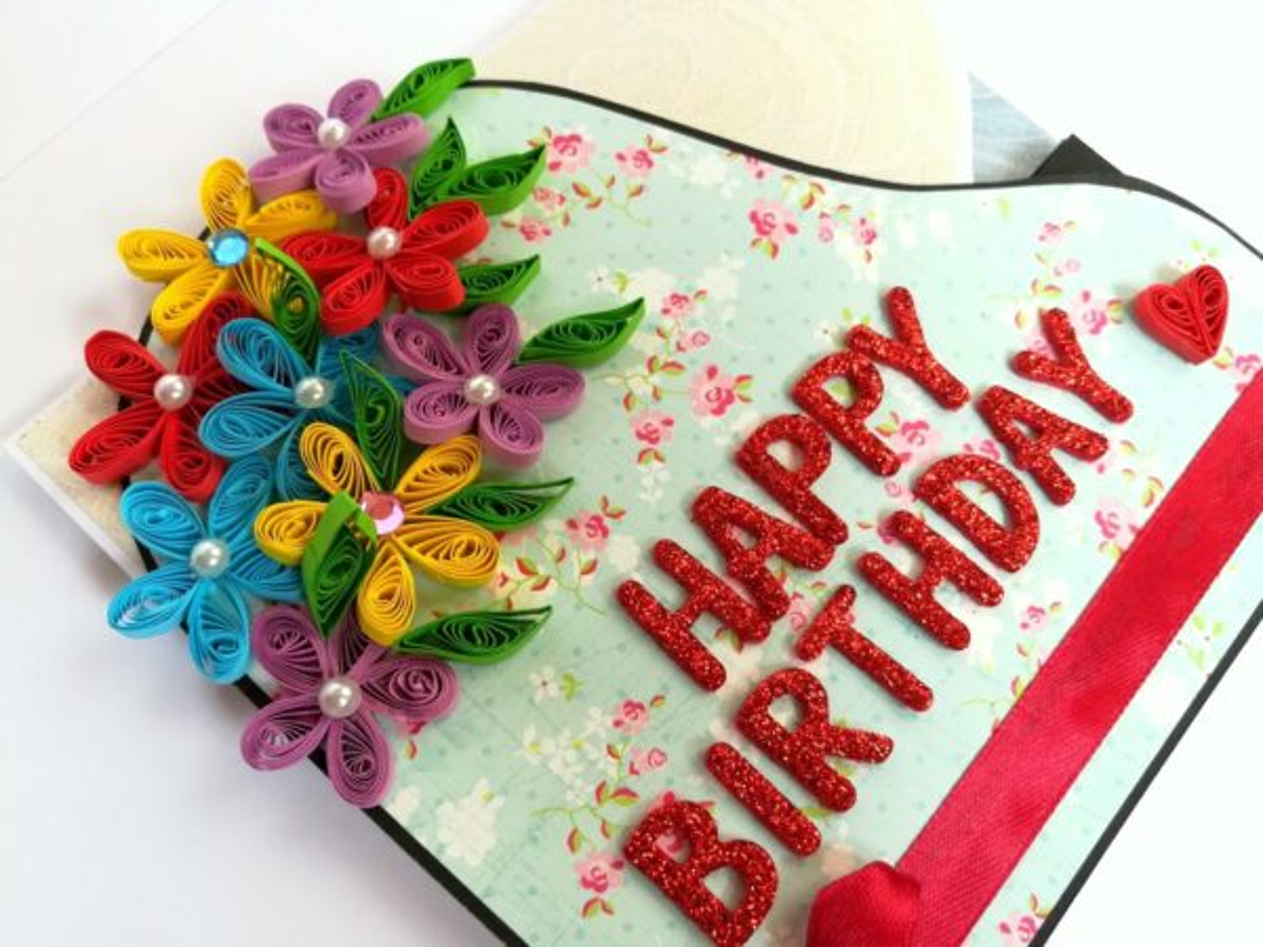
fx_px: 949
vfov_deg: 53.1
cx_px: 632
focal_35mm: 26
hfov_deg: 67.3
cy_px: 474
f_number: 2.2
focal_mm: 3.83
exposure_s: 1/33.3
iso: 80
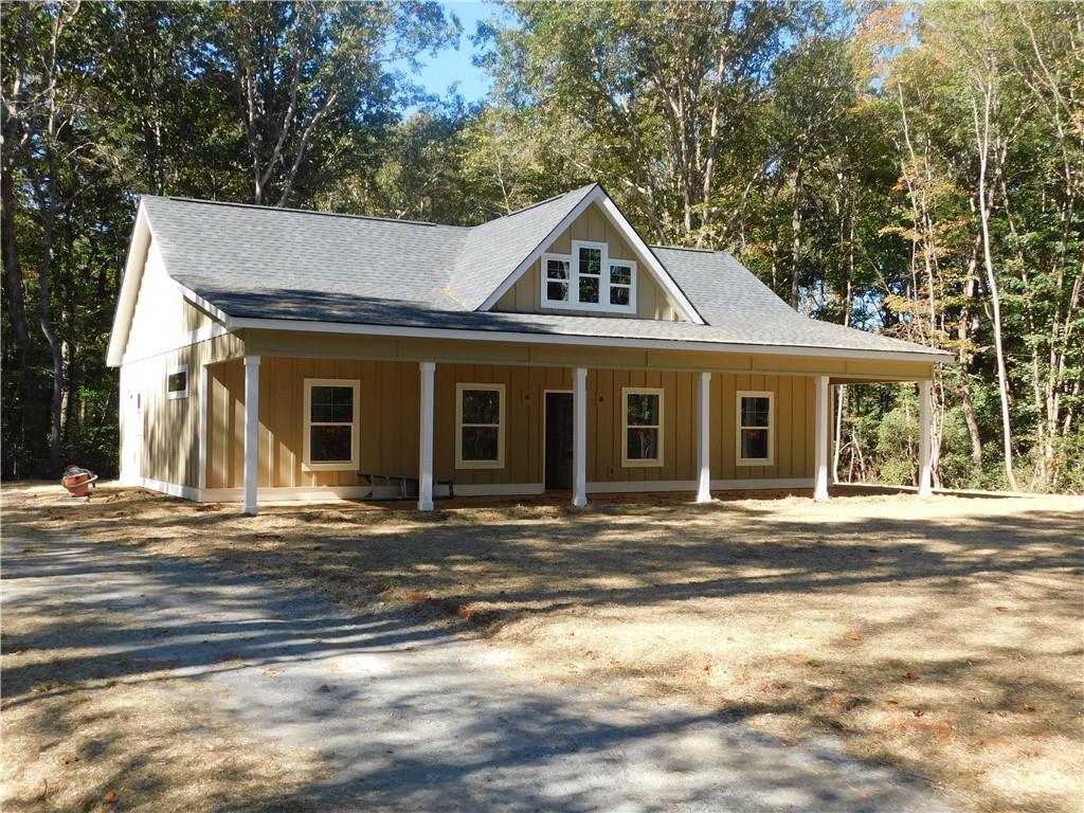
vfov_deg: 39.7
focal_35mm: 36
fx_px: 1127
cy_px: 406
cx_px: 542
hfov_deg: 51.4
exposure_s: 1/400
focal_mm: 6.3
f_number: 3.5
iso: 125
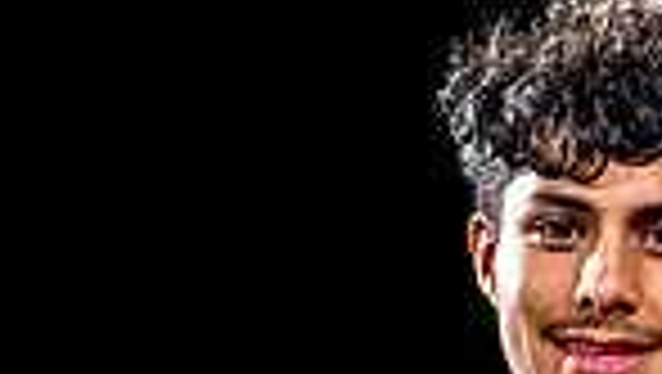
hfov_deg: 17.4
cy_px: 906
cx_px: 563
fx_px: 2143
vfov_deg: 9.0
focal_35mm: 122
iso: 100
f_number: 4.5
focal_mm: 38
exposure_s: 1/125
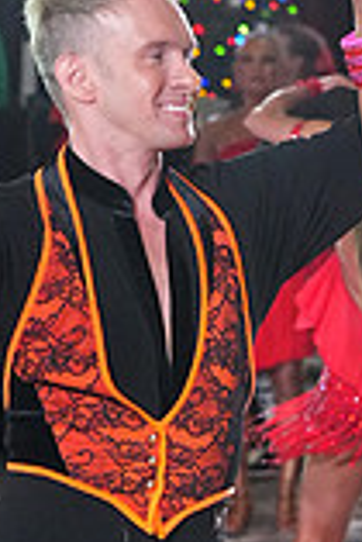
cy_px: 684
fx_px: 5222
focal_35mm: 347
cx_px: 557
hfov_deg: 3.9
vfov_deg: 5.9
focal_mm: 94
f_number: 5.6
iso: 8000
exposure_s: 1/400
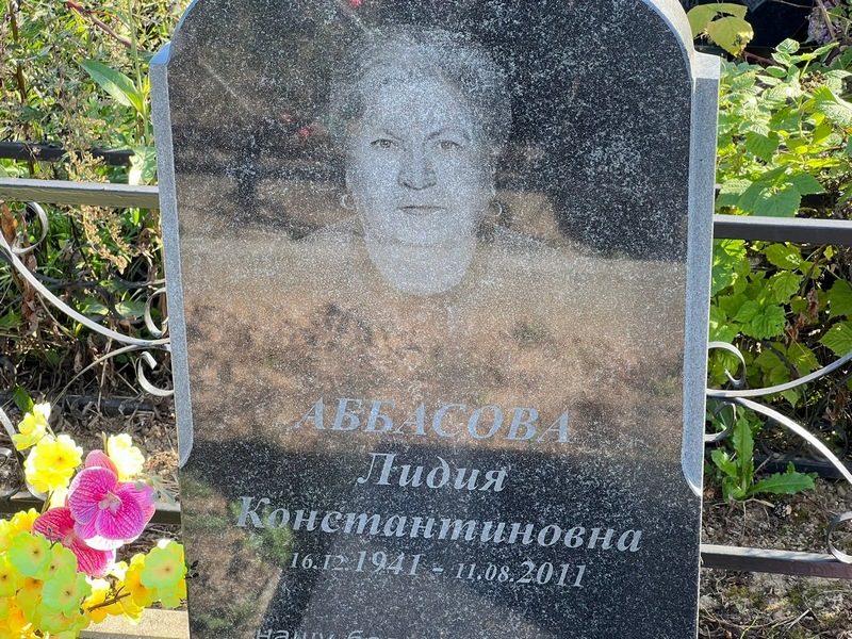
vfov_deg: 19.1
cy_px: 320
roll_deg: +1.3
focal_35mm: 77
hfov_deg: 25.3
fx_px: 1895
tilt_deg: -24.3
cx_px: 426
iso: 50
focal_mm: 9
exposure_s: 1/99
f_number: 2.8
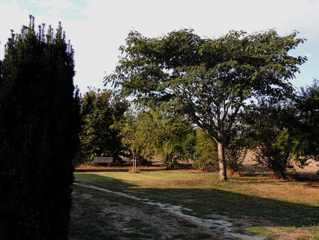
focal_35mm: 40
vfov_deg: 36.0
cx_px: 160
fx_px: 369
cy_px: 120
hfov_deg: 46.8
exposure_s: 1/400
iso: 100
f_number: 3.3
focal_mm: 7.1
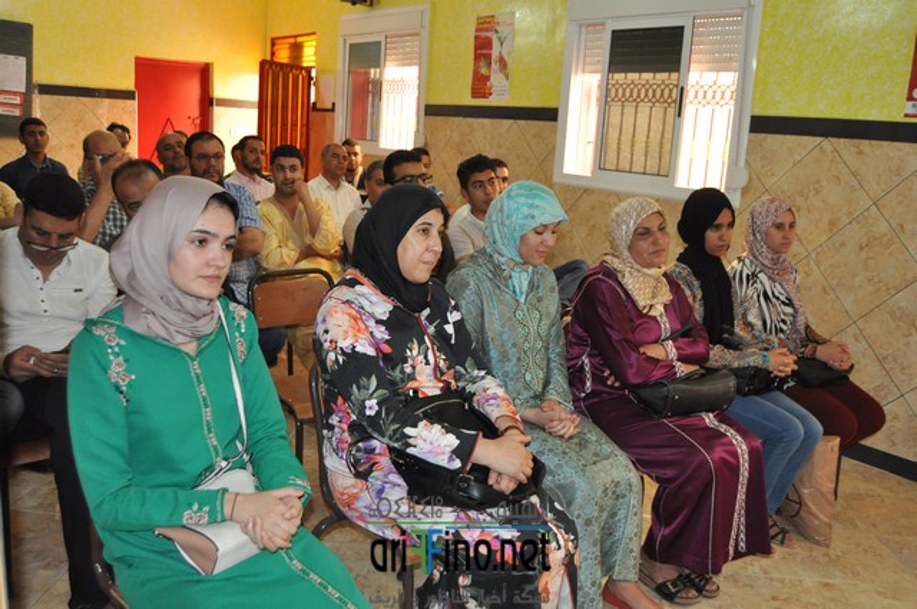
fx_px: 840
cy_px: 304
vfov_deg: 39.9
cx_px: 458
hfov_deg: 57.3
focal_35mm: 33
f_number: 3.5
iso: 800
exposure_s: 1/60
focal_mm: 22
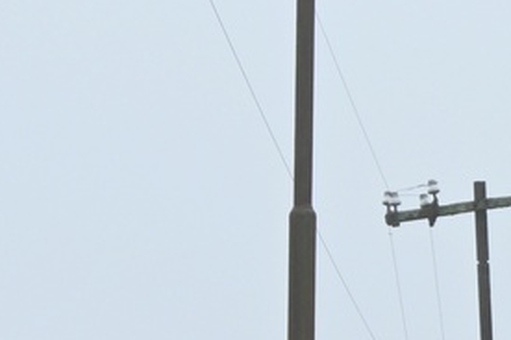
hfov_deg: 3.8
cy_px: 582
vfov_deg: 2.6
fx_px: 7409
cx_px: 1498
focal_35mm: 522
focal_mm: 50
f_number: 6.3
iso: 100
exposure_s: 1/320
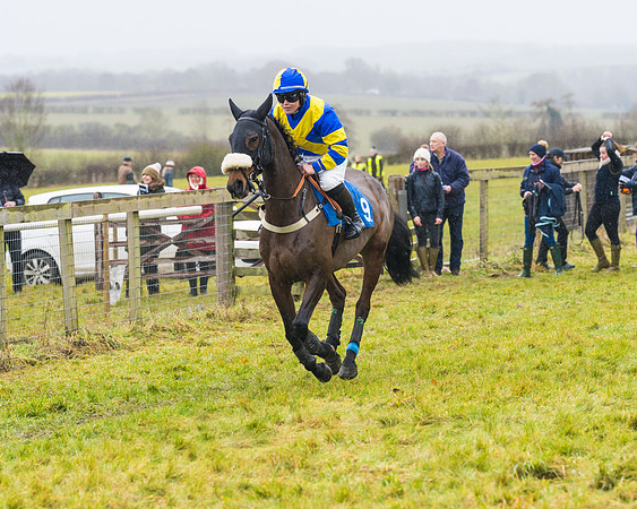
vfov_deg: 9.6
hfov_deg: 12.0
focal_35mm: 161
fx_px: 3041
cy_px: 270
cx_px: 315
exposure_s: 1/1000
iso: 800
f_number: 4
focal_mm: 135
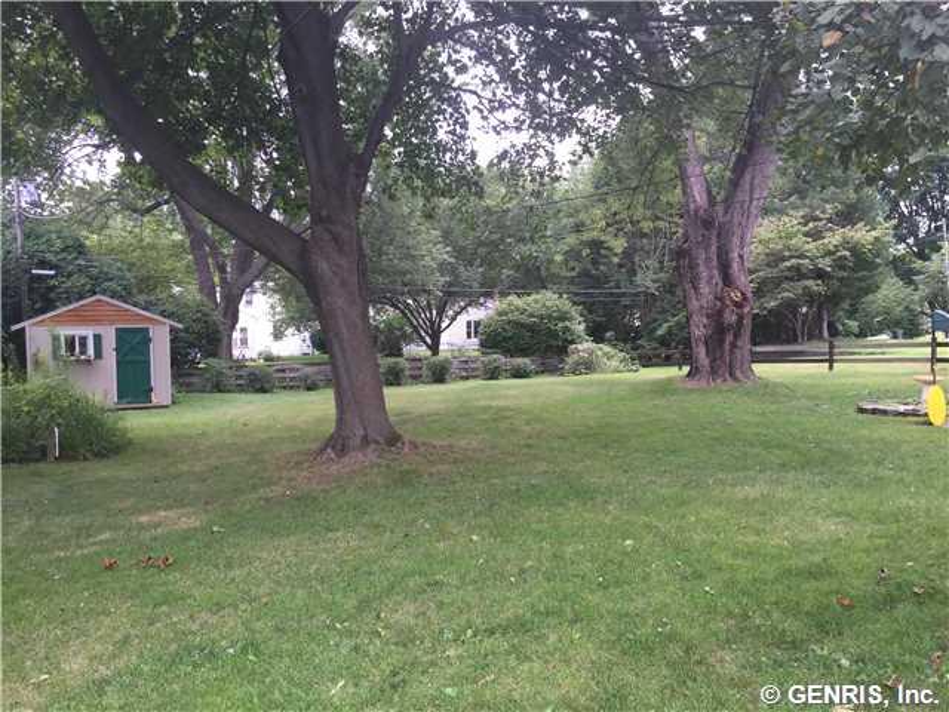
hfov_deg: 61.7
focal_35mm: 29
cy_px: 356
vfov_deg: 48.2
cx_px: 474
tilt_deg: -1.7
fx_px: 795
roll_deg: +0.6
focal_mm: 4.15
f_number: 2.2
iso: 32
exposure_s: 1/120
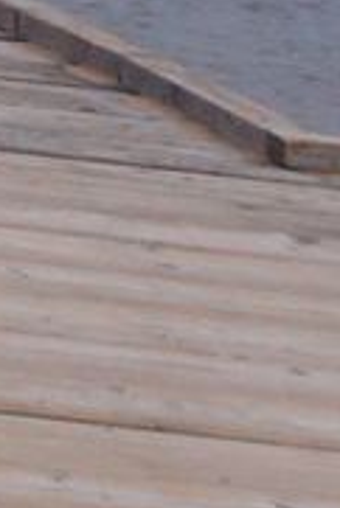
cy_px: 877
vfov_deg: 5.1
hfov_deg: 3.3
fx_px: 5627
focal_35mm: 398
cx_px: -1208
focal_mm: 24
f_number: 22
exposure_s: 1/125
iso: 250
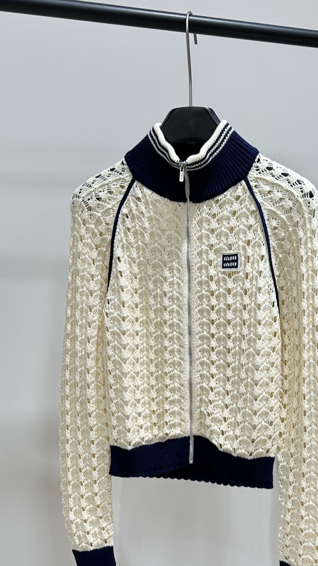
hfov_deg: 29.5
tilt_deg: -9.2
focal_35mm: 40
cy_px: 360
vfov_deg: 49.9
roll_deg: +0.3
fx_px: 599
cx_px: 218
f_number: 1.78
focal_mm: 6.86
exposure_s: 1/125
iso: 64
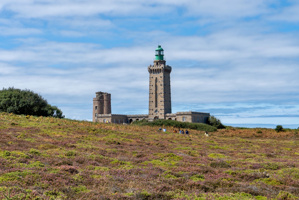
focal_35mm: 63
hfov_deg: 31.9
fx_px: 523
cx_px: 150
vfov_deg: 21.6
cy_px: 100
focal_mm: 42
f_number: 9
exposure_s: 1/250
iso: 100
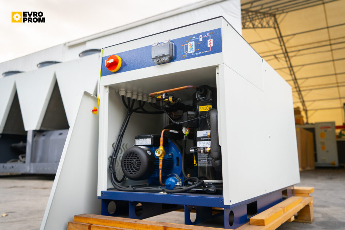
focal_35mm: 30
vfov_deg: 43.6
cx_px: 172
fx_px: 288
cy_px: 115
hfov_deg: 61.9
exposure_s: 1/200
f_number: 4
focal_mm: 30
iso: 250
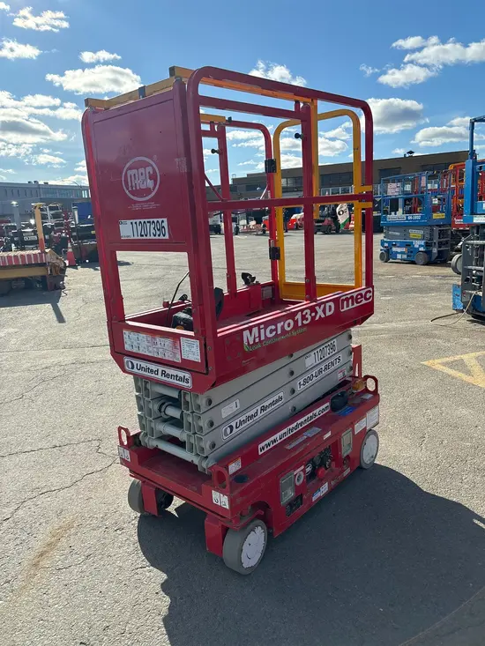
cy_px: 323
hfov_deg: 53.1
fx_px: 486
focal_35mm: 26
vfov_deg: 67.3
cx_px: 242
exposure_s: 1/2639
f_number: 1.6
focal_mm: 5.96
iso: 50
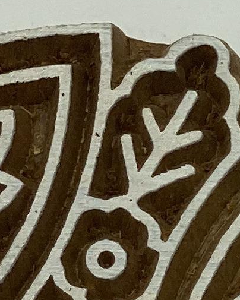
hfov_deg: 3.8
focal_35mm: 405
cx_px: 441
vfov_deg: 4.7
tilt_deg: -80.5
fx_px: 3596
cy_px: 429
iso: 20
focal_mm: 6
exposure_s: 1/727
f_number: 2
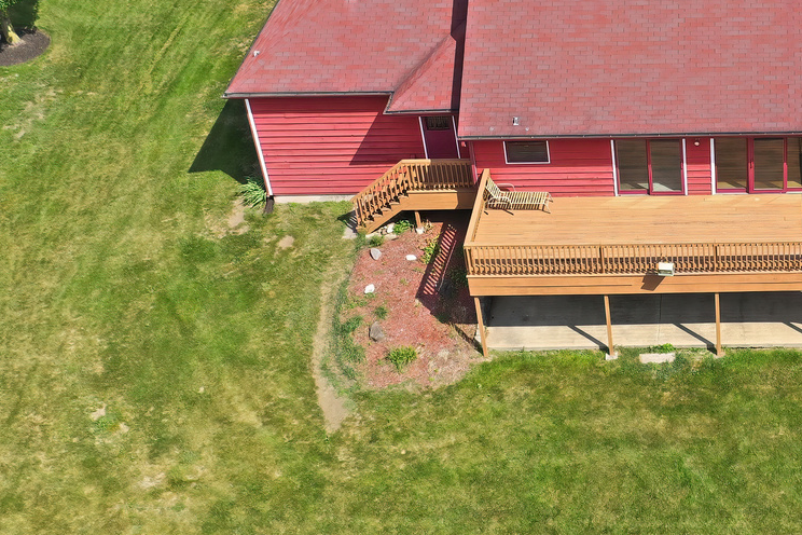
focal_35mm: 61
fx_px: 1359
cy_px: 138
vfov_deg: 22.1
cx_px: 758
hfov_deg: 31.0
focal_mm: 10.3
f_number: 3.2
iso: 100
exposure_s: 1/640
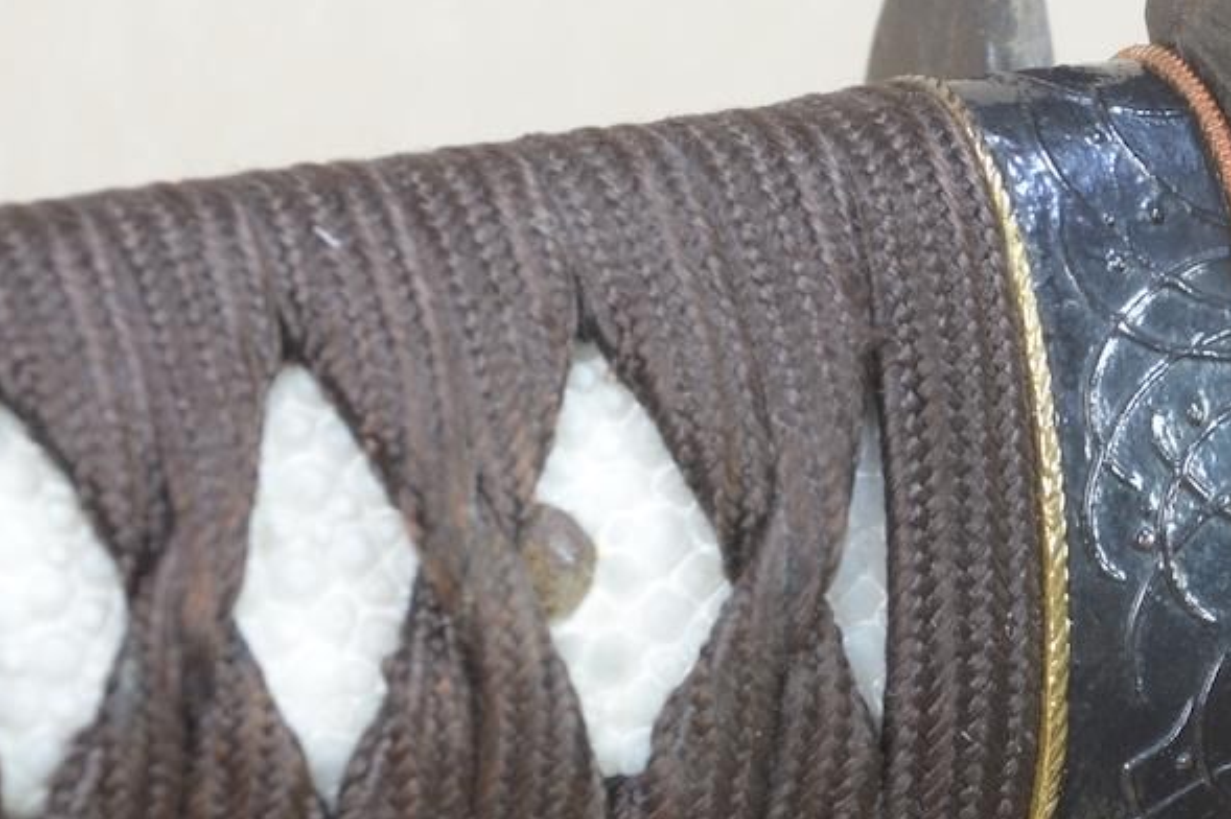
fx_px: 9131
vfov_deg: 5.1
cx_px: 1210
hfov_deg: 7.7
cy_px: 496
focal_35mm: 267
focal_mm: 75
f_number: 11
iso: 400
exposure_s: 1/1.6
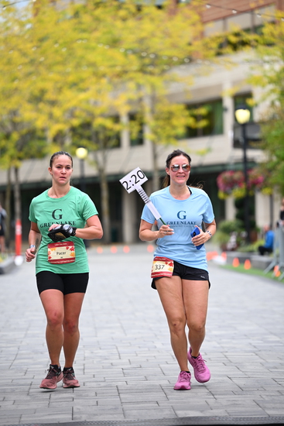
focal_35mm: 150
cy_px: 213
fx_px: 1774
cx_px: 142
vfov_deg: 13.7
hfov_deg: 9.2
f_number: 2.8
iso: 640
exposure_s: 1/2000
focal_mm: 150
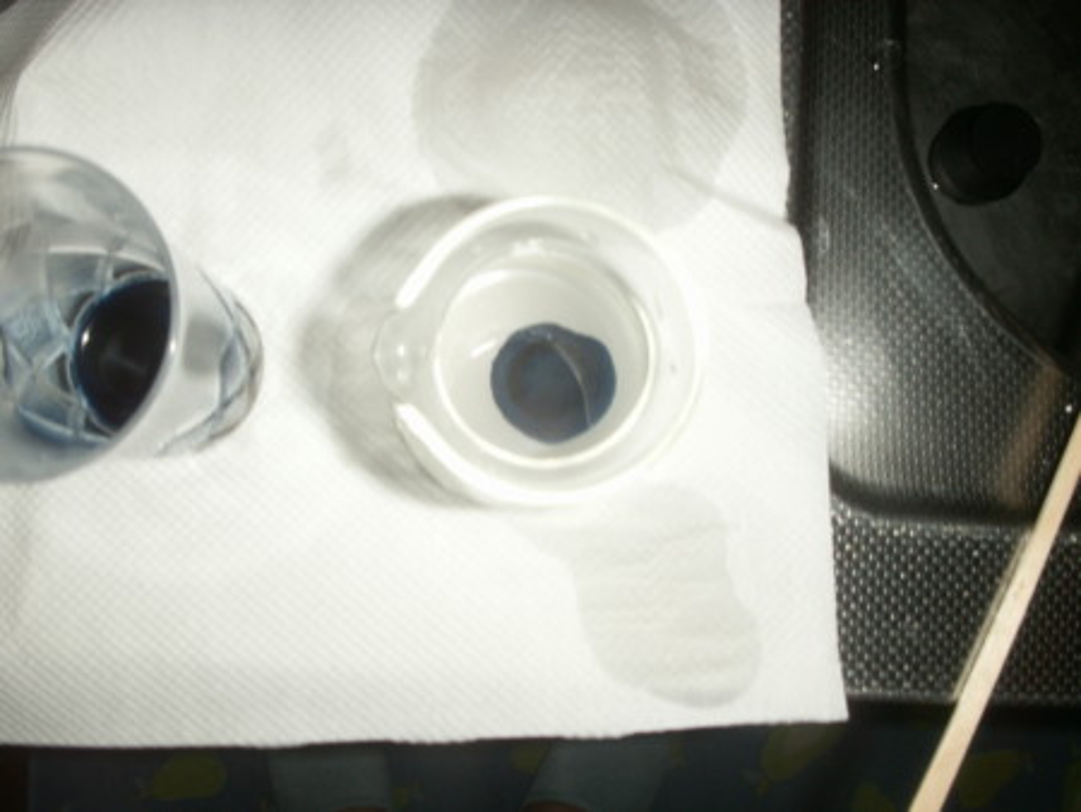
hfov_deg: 50.1
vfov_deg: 38.7
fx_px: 1156
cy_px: 406
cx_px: 540
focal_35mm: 37
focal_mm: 7.7
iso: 50
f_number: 7.1
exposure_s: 1/40
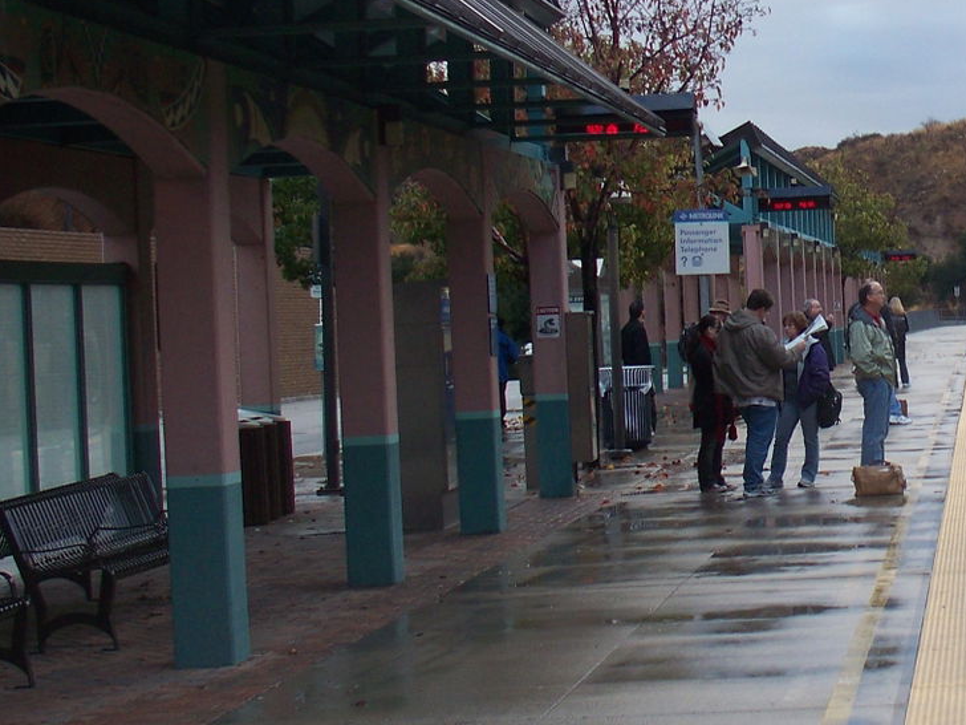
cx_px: 997
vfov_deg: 15.5
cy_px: 236
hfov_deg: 19.9
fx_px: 2651
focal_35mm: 95
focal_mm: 7.54
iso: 80
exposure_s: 1/60
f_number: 2.8
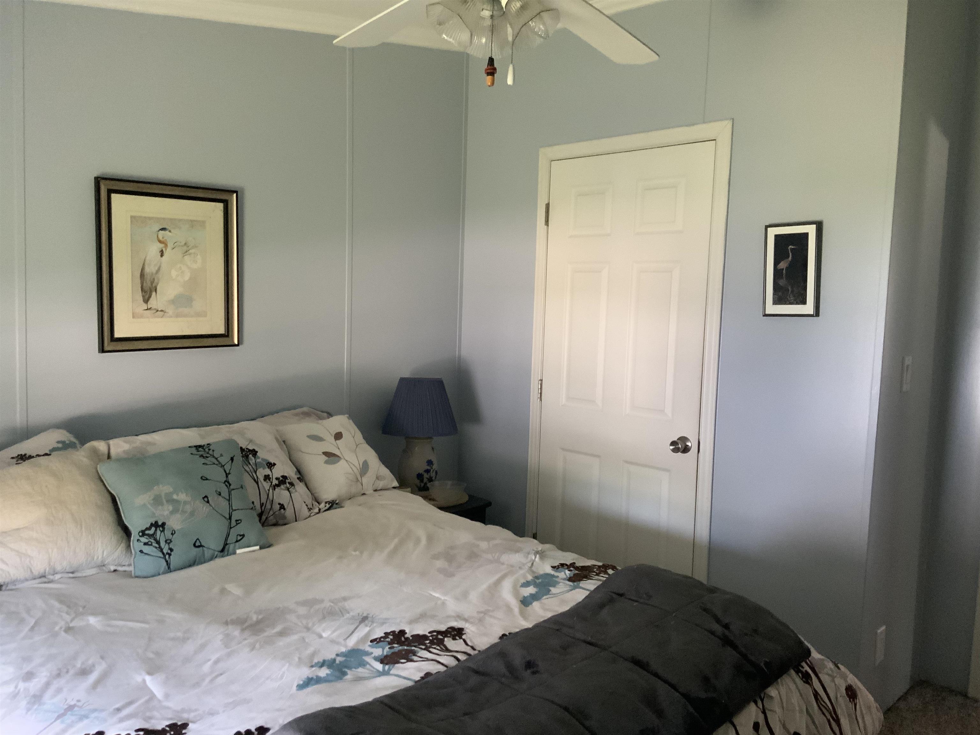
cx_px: 490
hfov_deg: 61.7
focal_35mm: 29
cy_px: 368
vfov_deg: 48.2
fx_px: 821
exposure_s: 1/47
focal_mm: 3
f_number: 1.8
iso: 320
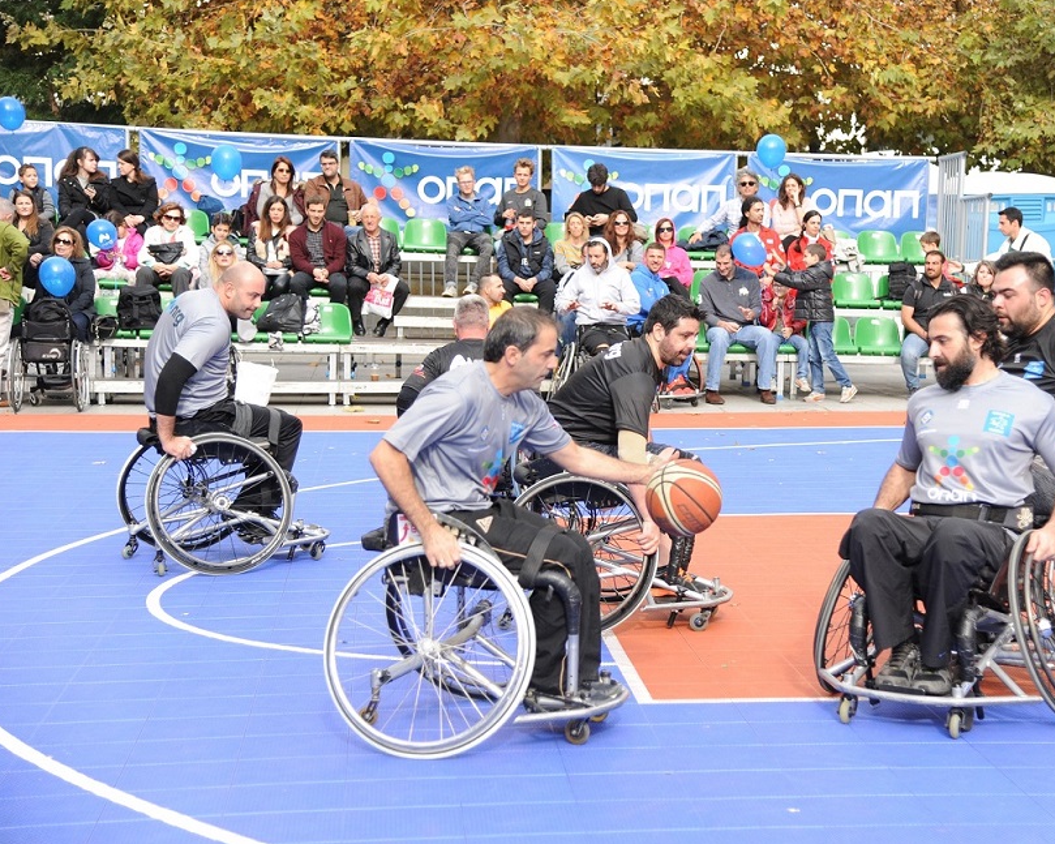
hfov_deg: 25.7
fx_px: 2310
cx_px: 630
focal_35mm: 74
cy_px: 422
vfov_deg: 20.7
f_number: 4
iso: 1000
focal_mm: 65
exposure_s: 1/1600
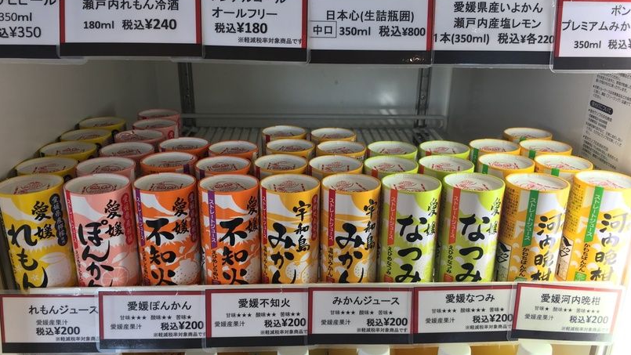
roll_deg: -1.7
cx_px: 318
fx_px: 535
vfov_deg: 36.6
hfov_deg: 61.0
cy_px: 203
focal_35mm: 32
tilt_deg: -22.0
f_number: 2.2
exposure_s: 1/60
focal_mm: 4.15
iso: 32
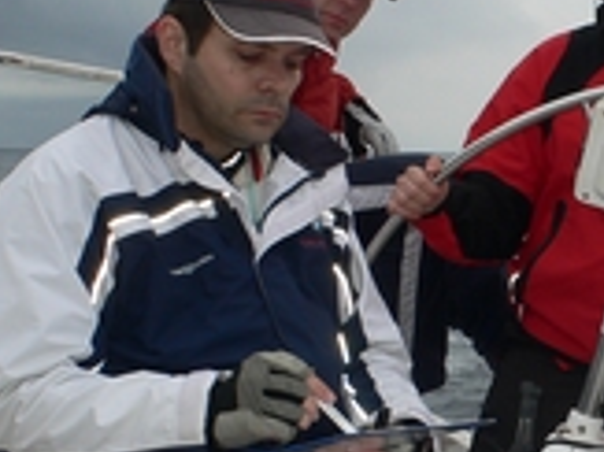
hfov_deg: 20.9
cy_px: 200
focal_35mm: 89
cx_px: 676
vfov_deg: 16.6
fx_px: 1552
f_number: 4
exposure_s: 1/400
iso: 80
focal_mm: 6.3
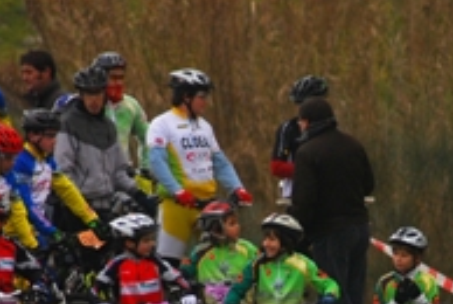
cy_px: 325
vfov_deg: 1.3
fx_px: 13119
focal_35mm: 1041
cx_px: 341
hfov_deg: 2.0
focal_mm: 300
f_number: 5.6
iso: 200
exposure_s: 1/125
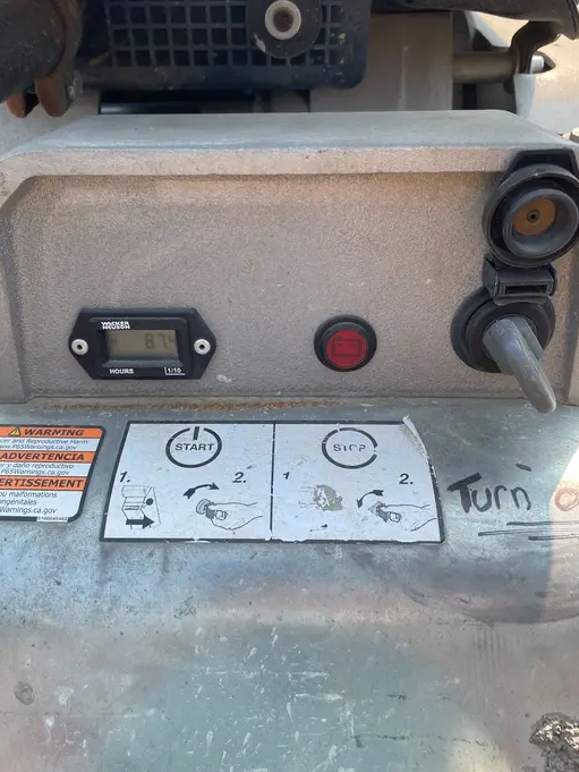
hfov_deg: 49.7
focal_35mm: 28
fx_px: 624
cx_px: 278
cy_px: 366
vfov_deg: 63.4
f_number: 1.6
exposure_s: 1/972
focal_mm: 4.2
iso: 32
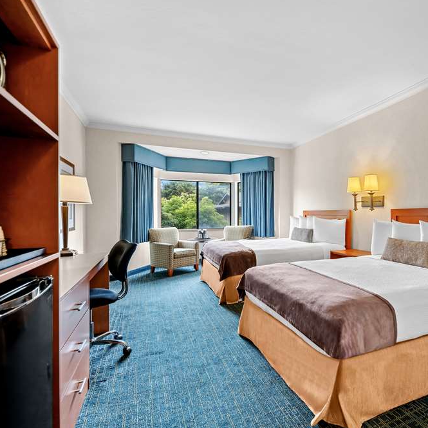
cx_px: 326
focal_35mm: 17
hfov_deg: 77.1
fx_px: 238
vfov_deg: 84.0
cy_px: 211
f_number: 8
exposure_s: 1/25
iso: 800
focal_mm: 13
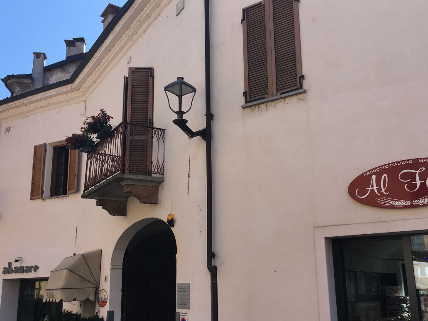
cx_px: 217
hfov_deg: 51.4
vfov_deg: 39.6
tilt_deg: +12.7
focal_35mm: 36
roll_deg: +0.6
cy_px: 181
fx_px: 445
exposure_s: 1/855
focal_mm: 4.15
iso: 25
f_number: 2.2
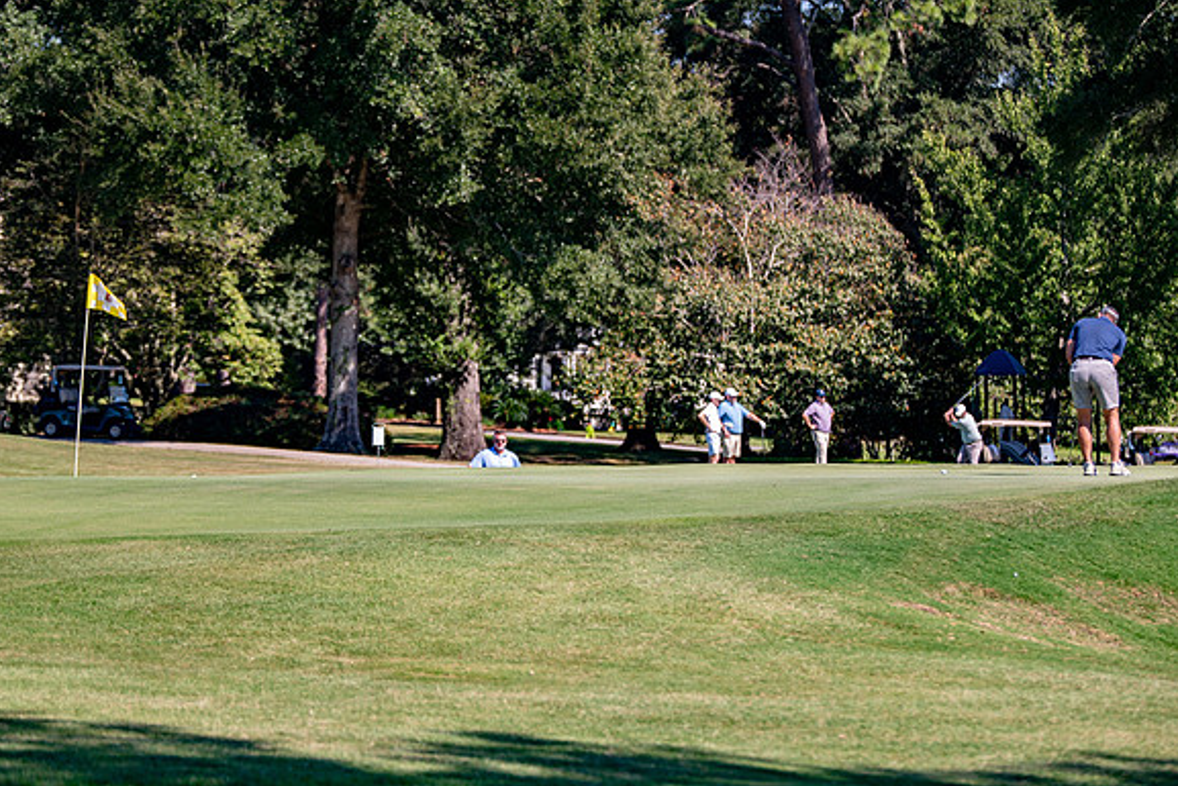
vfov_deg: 10.3
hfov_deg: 15.4
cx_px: 523
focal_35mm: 133
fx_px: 4353
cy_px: 342
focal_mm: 105
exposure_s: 1/1000
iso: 100
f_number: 2.8
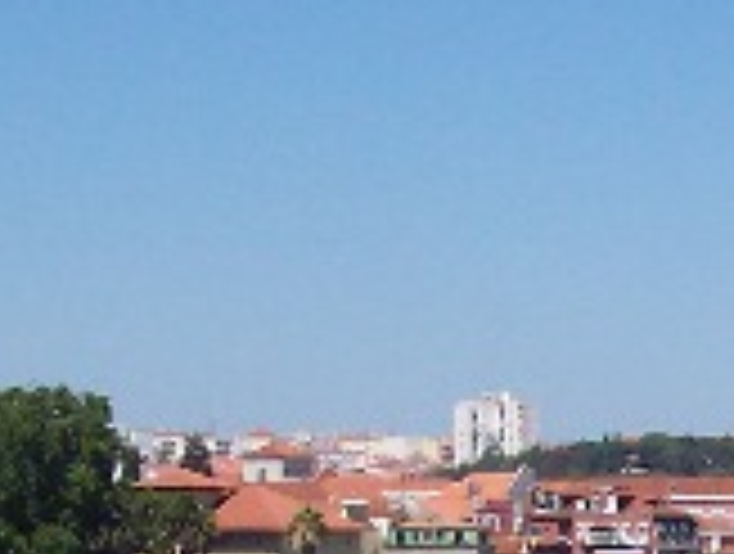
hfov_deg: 10.3
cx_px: 1000
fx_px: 3953
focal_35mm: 186
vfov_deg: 8.0
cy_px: 608
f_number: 4.8
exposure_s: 1/1000
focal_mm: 8
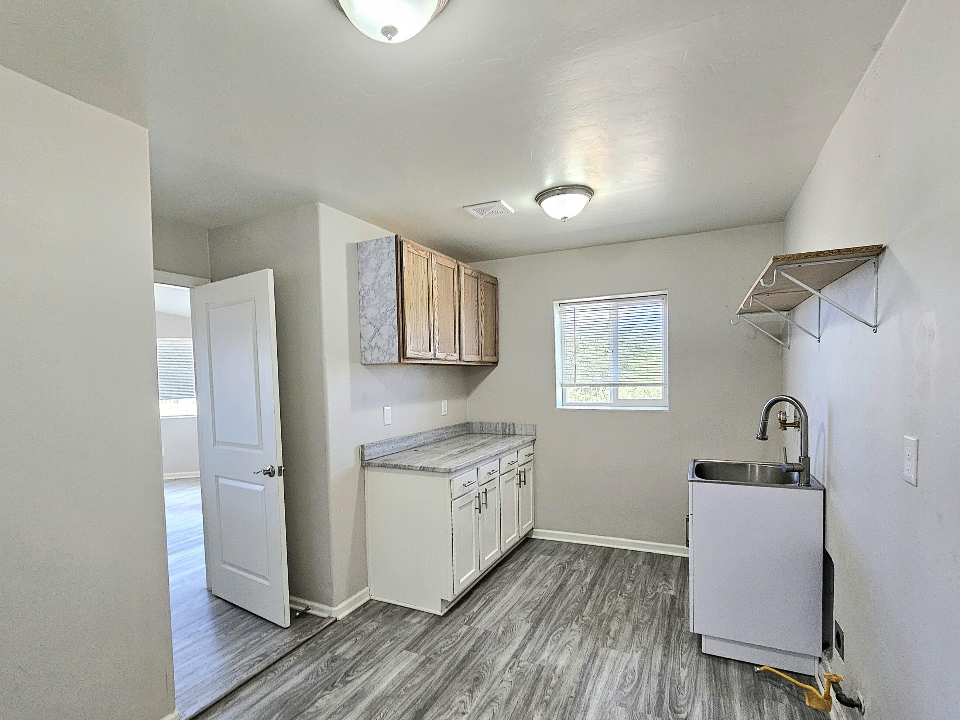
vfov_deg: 81.5
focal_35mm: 15
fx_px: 416
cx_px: 456
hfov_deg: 98.1
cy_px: 397
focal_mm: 2.2
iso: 100
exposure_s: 1/60.2
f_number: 2.2
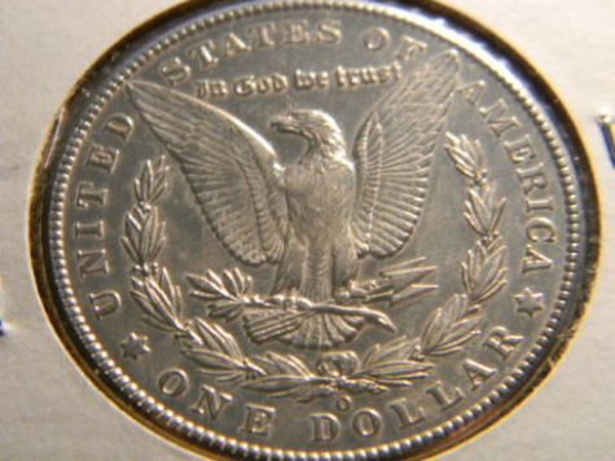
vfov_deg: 17.8
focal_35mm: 83
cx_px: 308
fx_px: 1474
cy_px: 230
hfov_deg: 23.6
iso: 142
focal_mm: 15.1
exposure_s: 1/30
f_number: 4.5
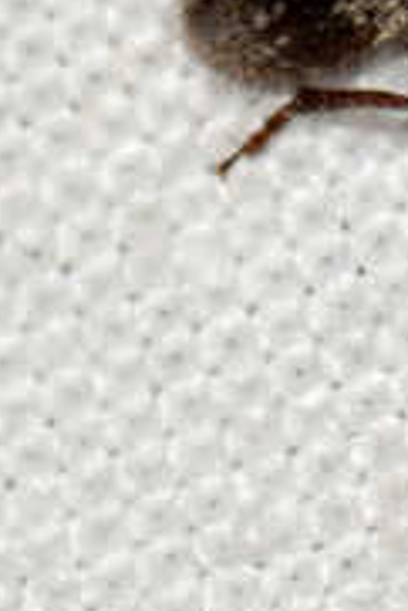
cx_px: 529
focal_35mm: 530
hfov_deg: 2.6
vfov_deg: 3.9
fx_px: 8992
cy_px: -176
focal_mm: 100
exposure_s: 1/200
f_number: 18
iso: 100
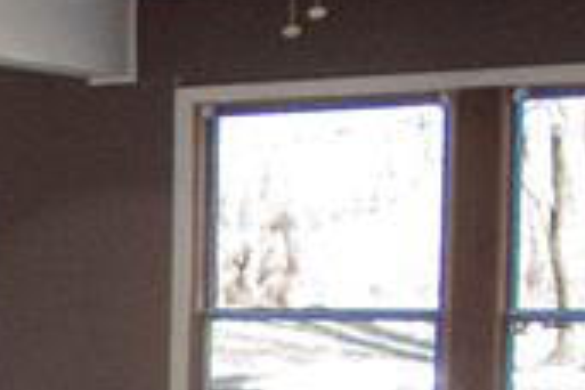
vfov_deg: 12.9
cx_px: -205
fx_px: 1462
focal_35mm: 90
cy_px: 821
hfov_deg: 20.4
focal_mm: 10
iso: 1250
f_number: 3.5
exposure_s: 1/160
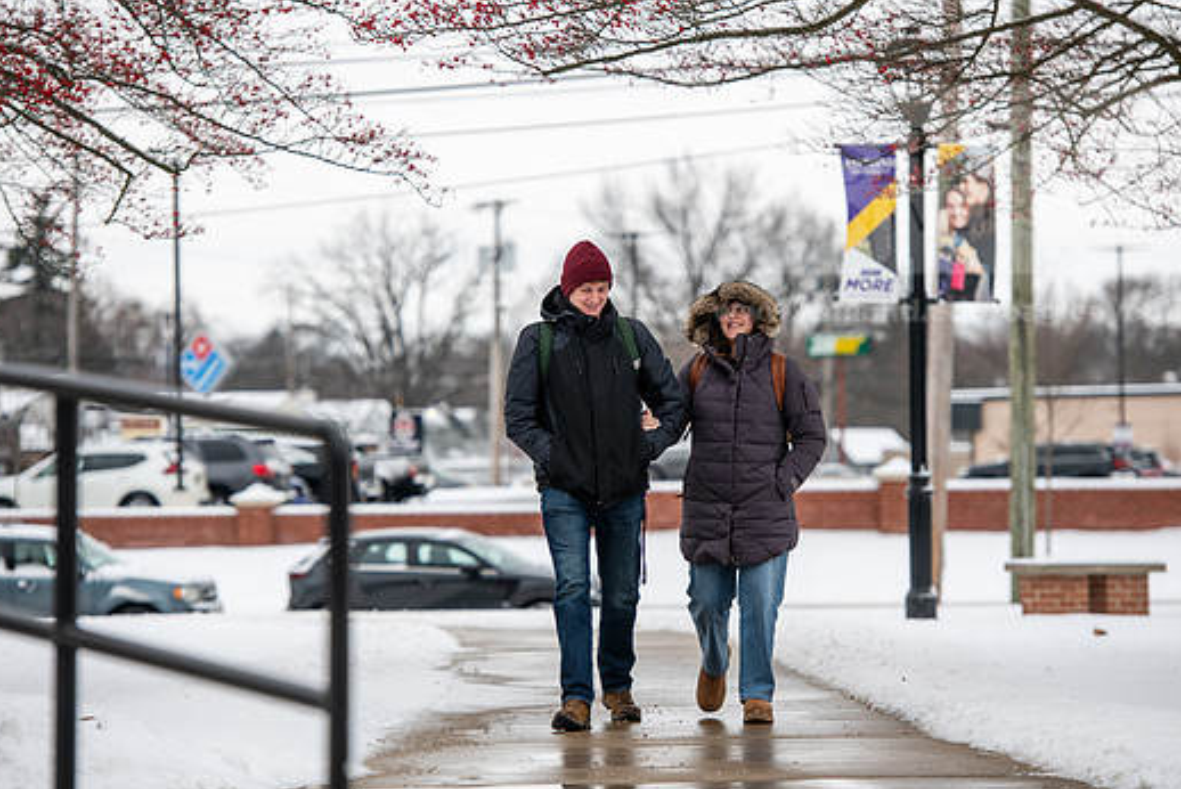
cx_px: 609
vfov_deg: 8.2
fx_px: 5514
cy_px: 359
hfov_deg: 12.2
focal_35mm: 168
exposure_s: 1/640
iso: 125
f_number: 4
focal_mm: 150
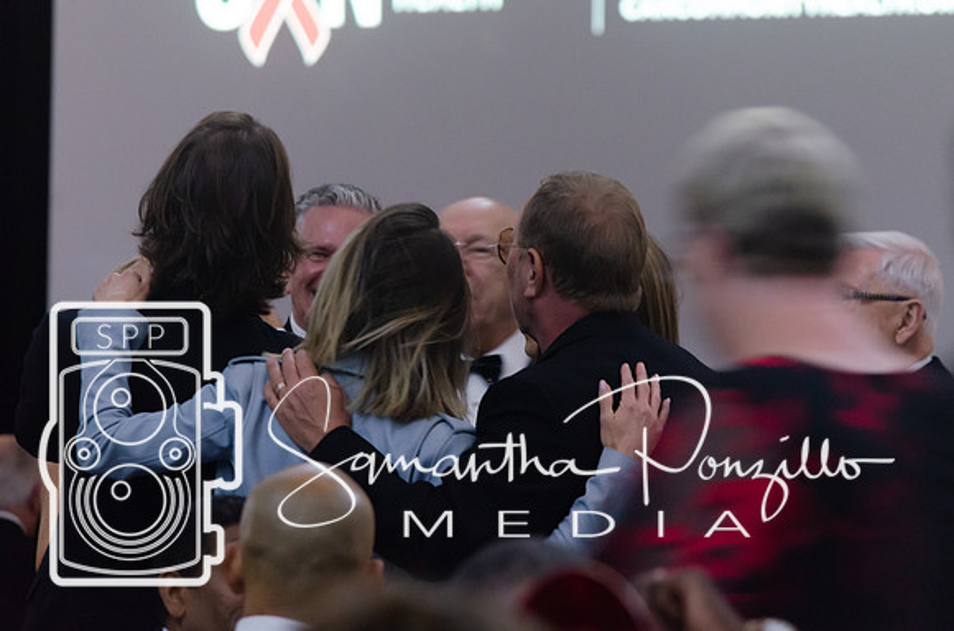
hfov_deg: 7.1
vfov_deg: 4.7
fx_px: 7734
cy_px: 316
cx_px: 477
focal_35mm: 292
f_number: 5
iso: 3200
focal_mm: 195
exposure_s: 1/15
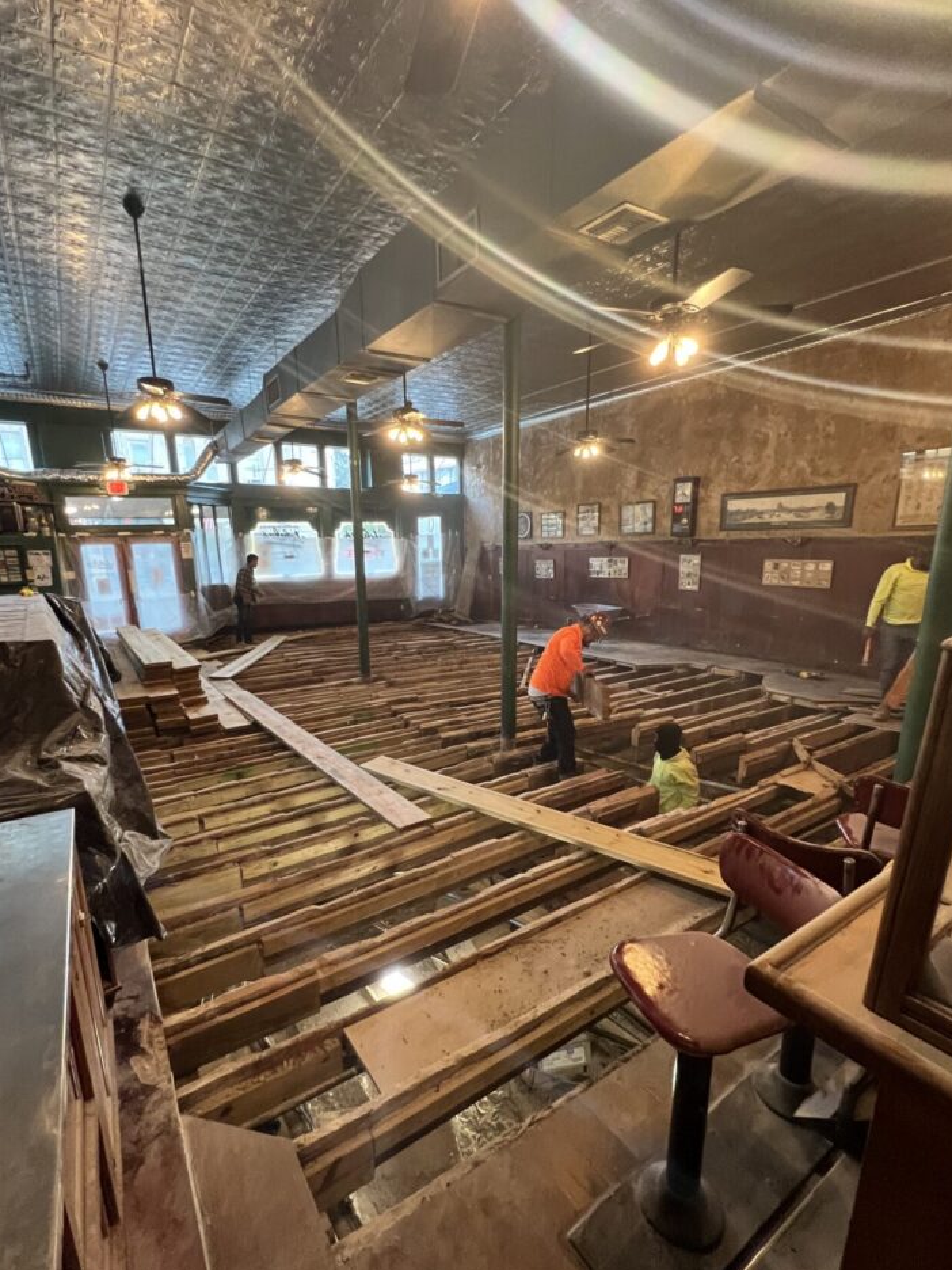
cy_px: 687
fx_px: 550
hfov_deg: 81.5
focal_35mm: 15
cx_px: 430
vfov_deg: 98.0
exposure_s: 1/60
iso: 400
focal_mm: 1.57
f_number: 1.8
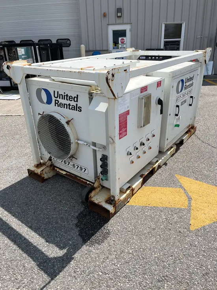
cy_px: 145
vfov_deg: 67.3
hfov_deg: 53.1
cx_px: 108
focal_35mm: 26
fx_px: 217
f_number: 1.6
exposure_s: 1/4149
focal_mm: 5.1
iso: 50
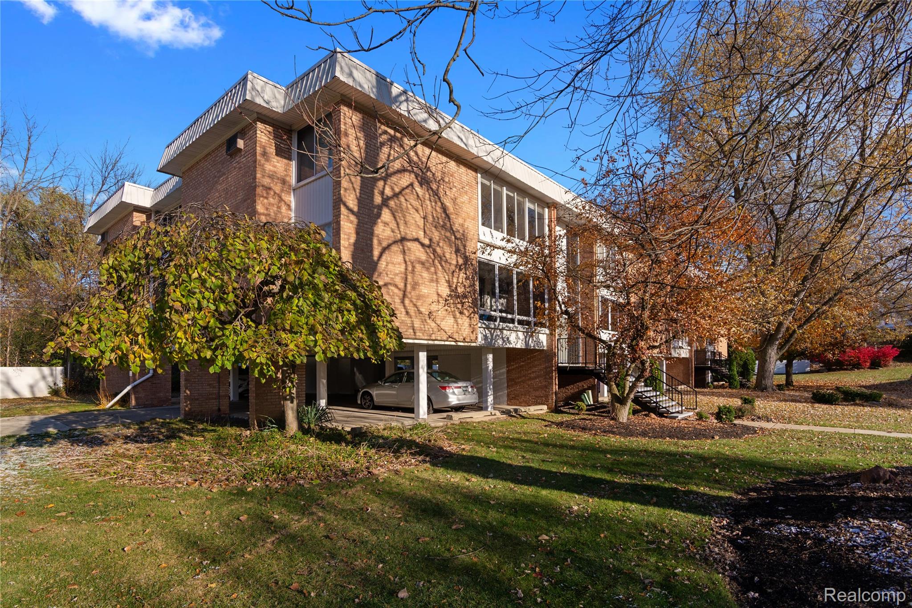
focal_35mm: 30
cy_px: 304
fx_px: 760
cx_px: 456
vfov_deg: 43.6
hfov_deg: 61.9
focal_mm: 30
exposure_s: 1/1000
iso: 320
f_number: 9
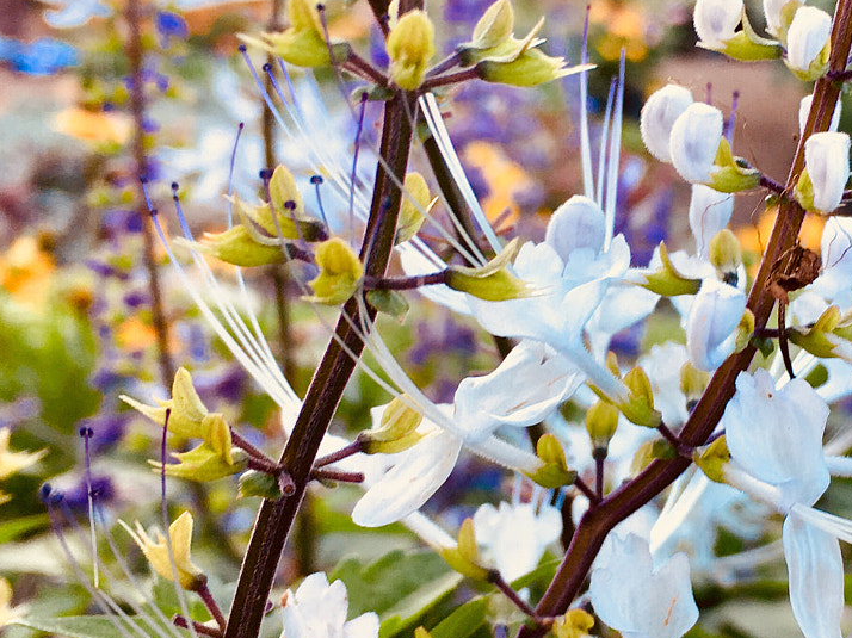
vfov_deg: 22.6
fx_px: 1599
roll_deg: -2.7
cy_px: 321
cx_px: 687
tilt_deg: -14.1
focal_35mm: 65
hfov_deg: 29.1
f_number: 2.2
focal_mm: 4.15
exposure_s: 1/50
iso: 32
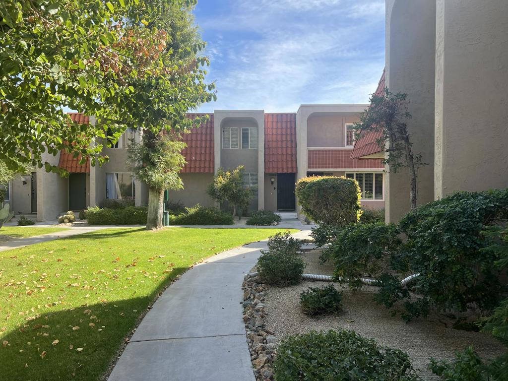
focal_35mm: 26
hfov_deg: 67.3
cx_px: 254
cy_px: 190
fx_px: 382
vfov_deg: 53.1
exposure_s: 1/1124
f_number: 1.5
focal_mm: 5.7
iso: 50
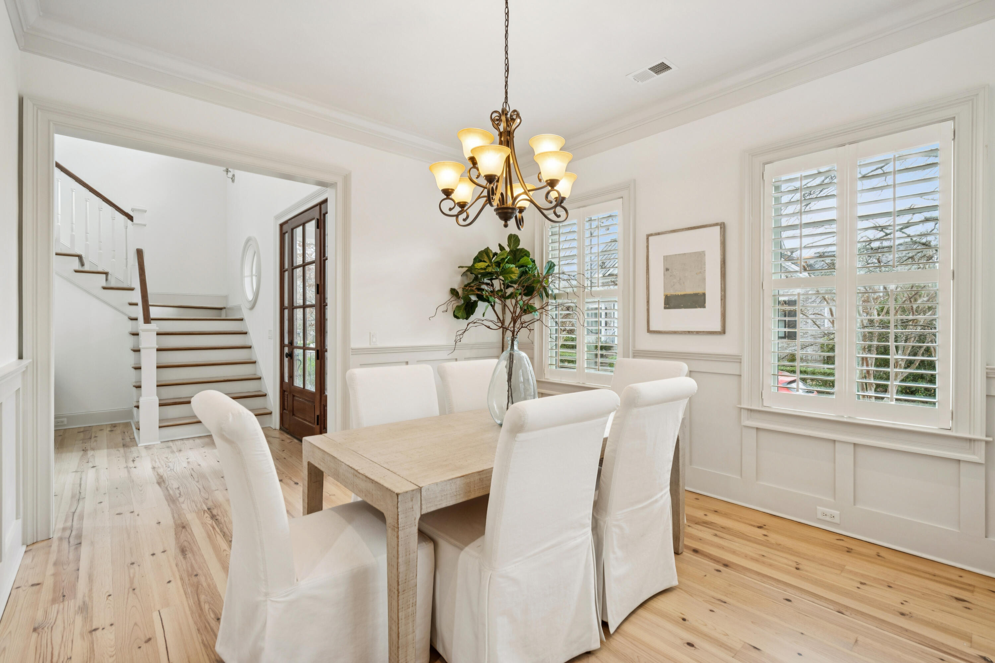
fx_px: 442
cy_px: 332
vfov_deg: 73.7
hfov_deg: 96.7
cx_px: 498
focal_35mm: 16
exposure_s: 1/20
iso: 400
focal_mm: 16
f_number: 8
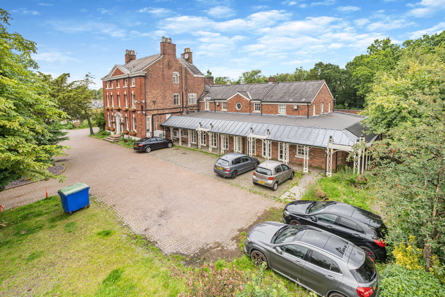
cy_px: 148
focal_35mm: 16
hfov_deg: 96.7
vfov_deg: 73.7
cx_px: 222
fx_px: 198
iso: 320
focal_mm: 16
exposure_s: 1/200
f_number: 7.1
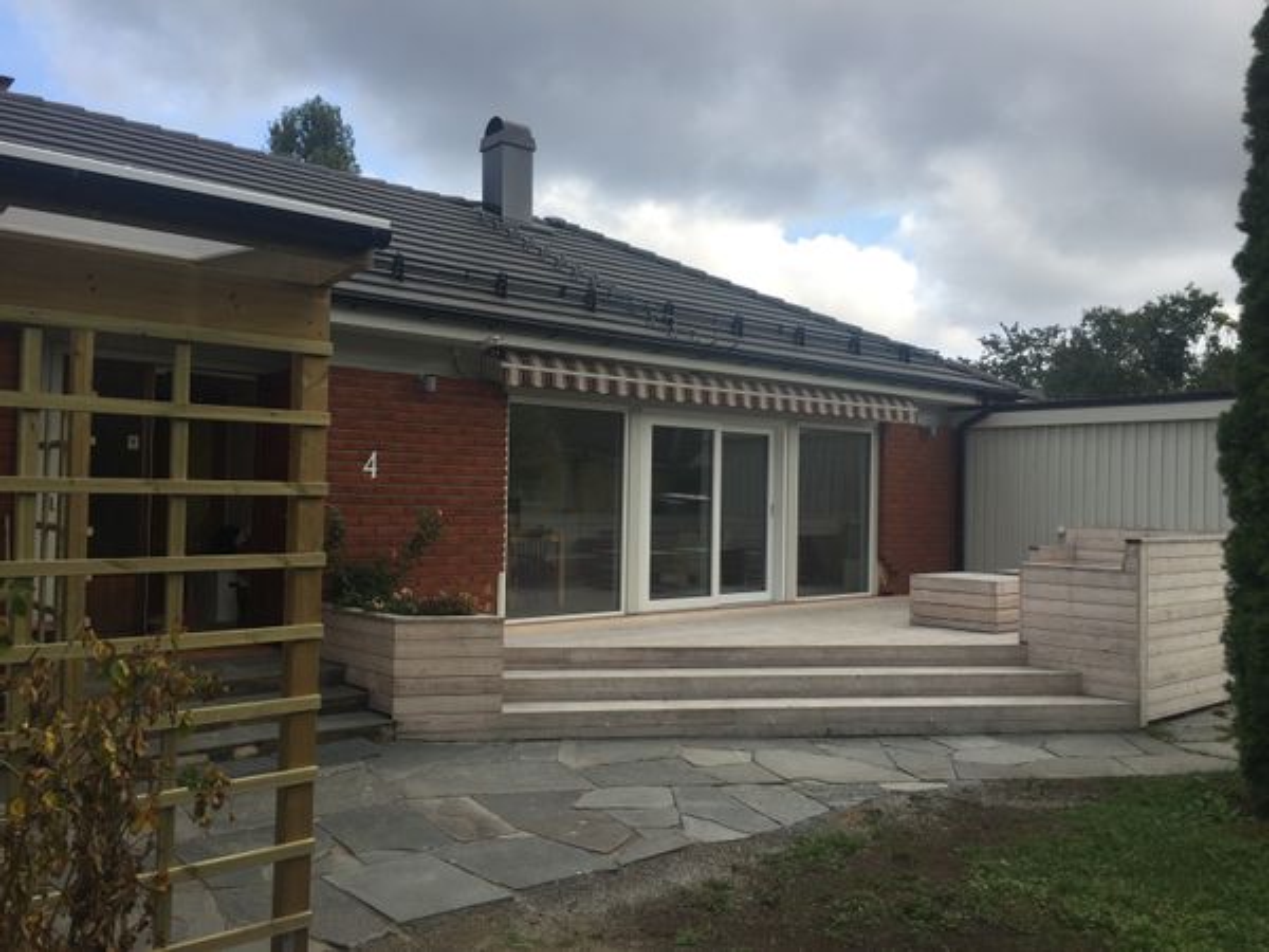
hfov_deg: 61.7
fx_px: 1063
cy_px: 476
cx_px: 634
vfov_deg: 48.2
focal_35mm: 29
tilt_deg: -0.1
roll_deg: -1.7
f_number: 2.2
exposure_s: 1/1130
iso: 32
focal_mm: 4.15
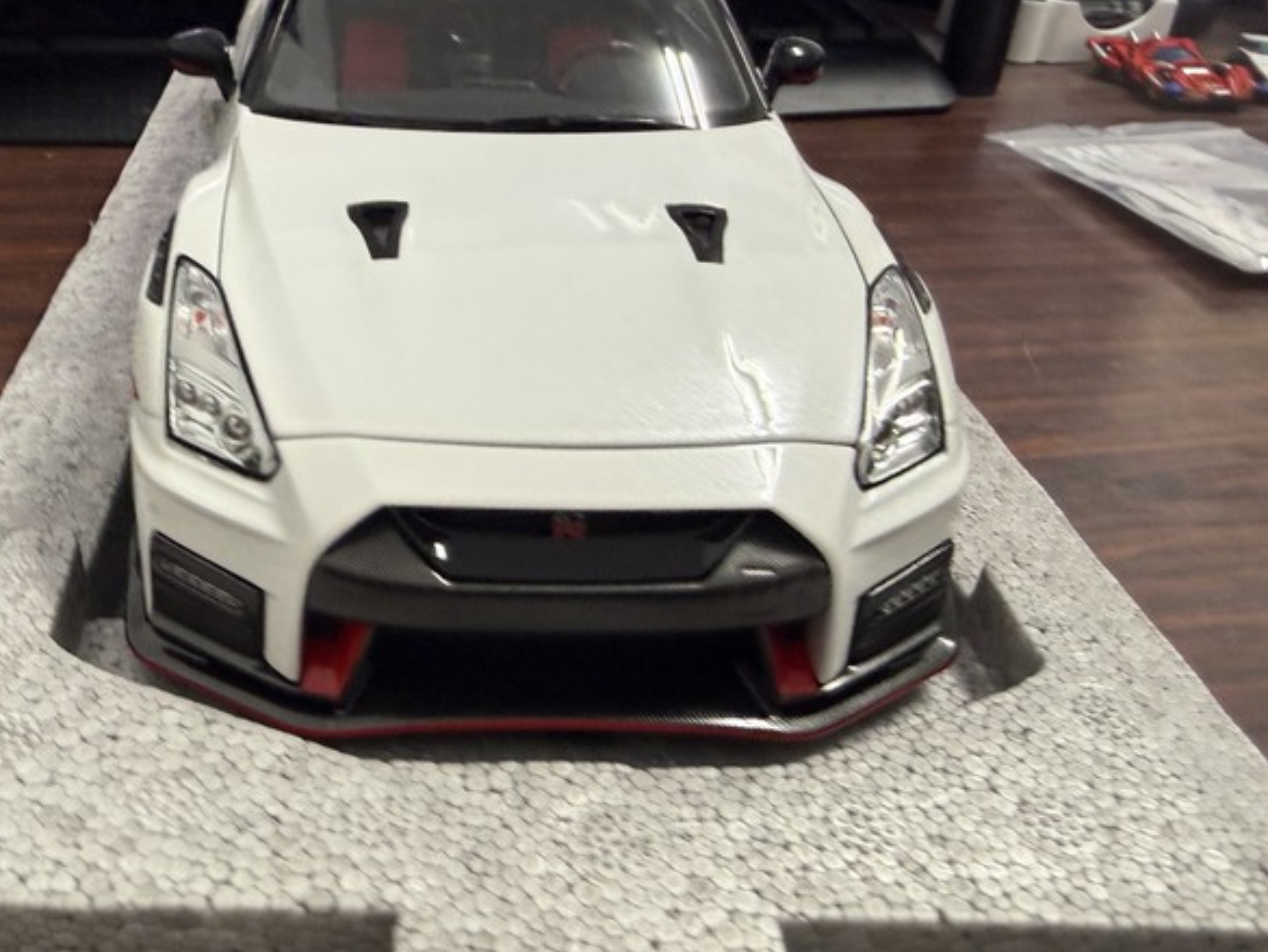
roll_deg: -1.4
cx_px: 477
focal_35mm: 32
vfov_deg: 43.9
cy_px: 374
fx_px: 1172
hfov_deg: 56.1
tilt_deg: -30.0
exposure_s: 1/60
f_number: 2.2
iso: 200
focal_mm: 2.22
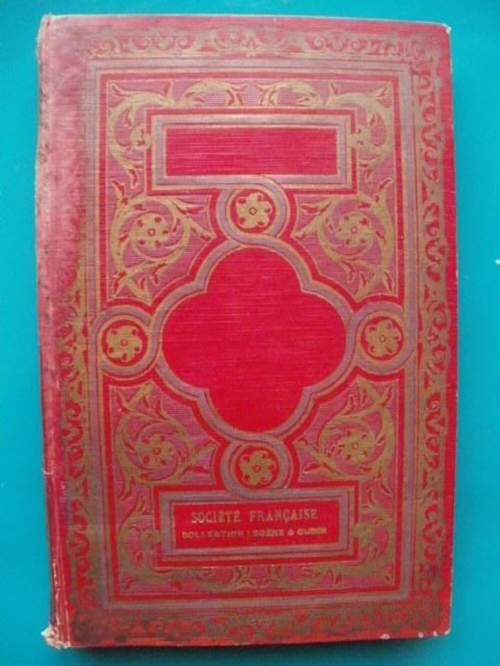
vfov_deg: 51.4
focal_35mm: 36
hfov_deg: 39.7
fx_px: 693
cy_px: 333
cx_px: 250
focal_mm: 6.3
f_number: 3.5
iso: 800
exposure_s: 1/50
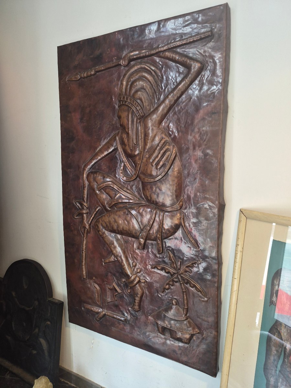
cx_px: 146
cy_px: 194
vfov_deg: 73.9
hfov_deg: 58.9
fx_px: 258
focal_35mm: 23
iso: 200
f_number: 1.8
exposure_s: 1/100
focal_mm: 5.4
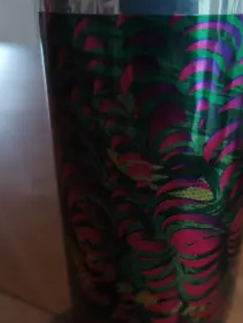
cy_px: 197
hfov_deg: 41.8
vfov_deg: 53.5
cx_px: 127
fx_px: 318
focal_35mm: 34
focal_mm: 5.59
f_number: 2.8
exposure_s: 1/33.3
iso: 640
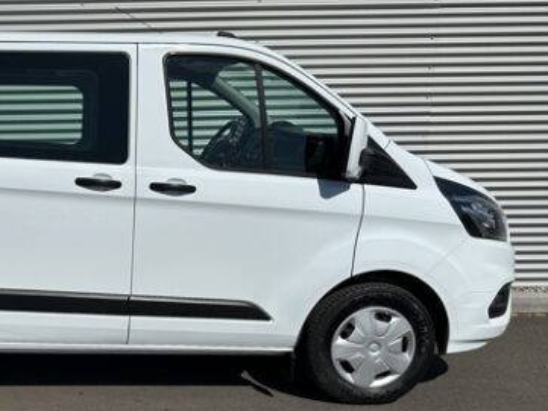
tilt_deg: -12.0
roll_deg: +0.6
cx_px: 23
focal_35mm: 51
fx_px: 808
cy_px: 296
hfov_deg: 34.7
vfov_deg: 28.3
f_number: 1.78
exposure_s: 1/15625
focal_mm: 6.86
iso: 80
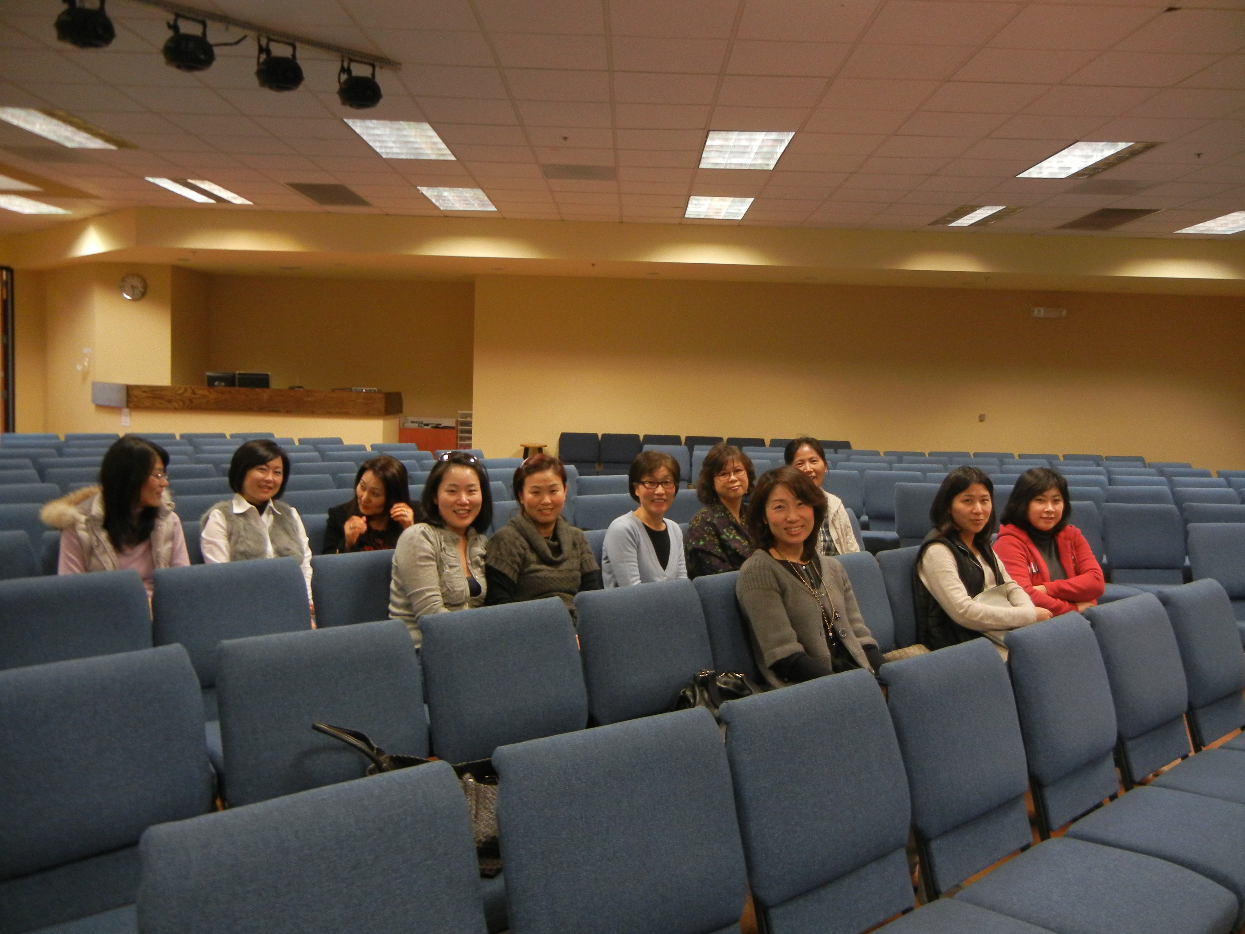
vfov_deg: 46.8
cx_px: 622
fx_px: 1079
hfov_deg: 60.0
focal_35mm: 30
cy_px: 467
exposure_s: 1/21.1
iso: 400
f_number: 3.5
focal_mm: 5.4
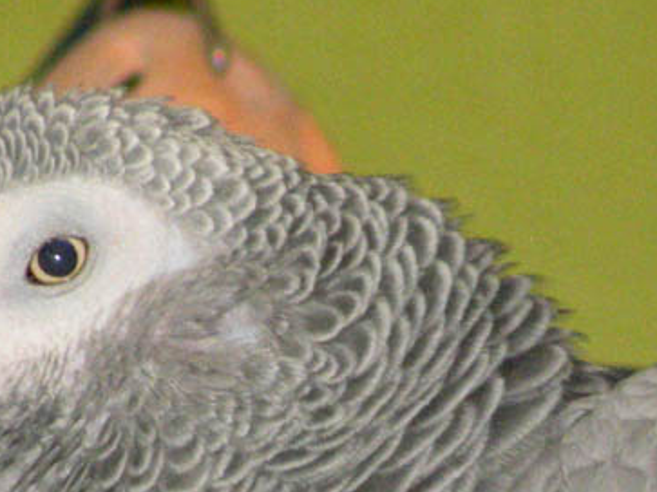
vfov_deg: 1.8
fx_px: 15255
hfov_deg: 2.5
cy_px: 393
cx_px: 161
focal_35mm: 804
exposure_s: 1/125
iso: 375
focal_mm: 84.2
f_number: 4.5
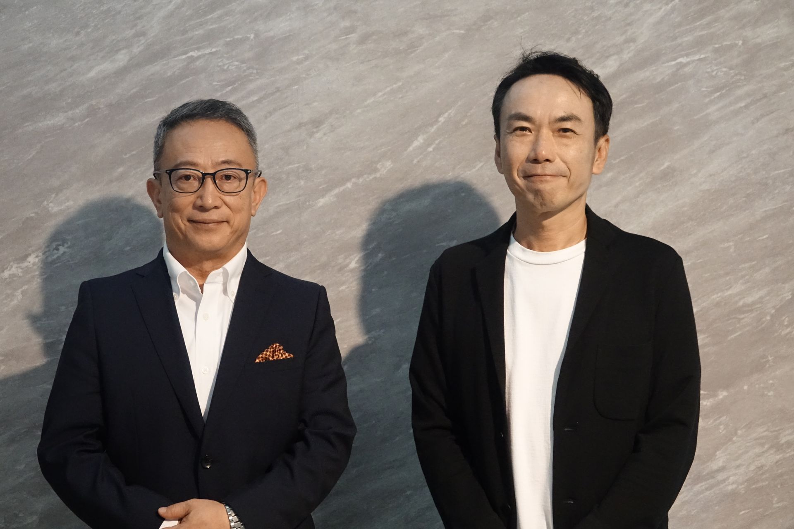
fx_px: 1544
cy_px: 264
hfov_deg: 28.8
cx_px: 397
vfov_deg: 19.5
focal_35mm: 70
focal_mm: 25.61
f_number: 3.5
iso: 2500
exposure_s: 1/320
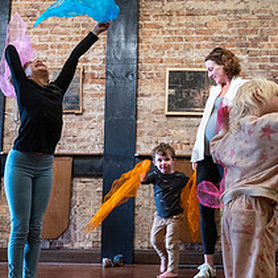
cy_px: 140
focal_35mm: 56
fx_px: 509
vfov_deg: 30.6
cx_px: 170
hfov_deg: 30.5
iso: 3200
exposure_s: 1/160
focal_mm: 24
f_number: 4
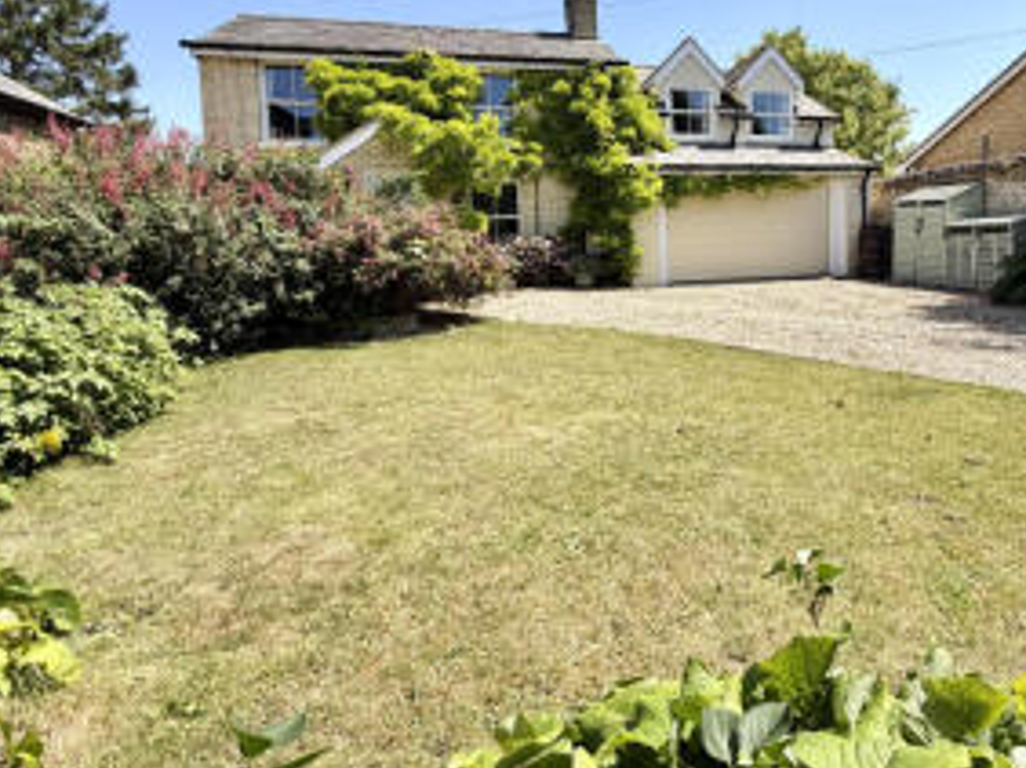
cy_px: 282
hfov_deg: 77.3
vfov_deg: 62.4
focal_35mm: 21
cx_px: 657
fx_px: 622
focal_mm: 2.22
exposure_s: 1/770
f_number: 2.2
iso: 25
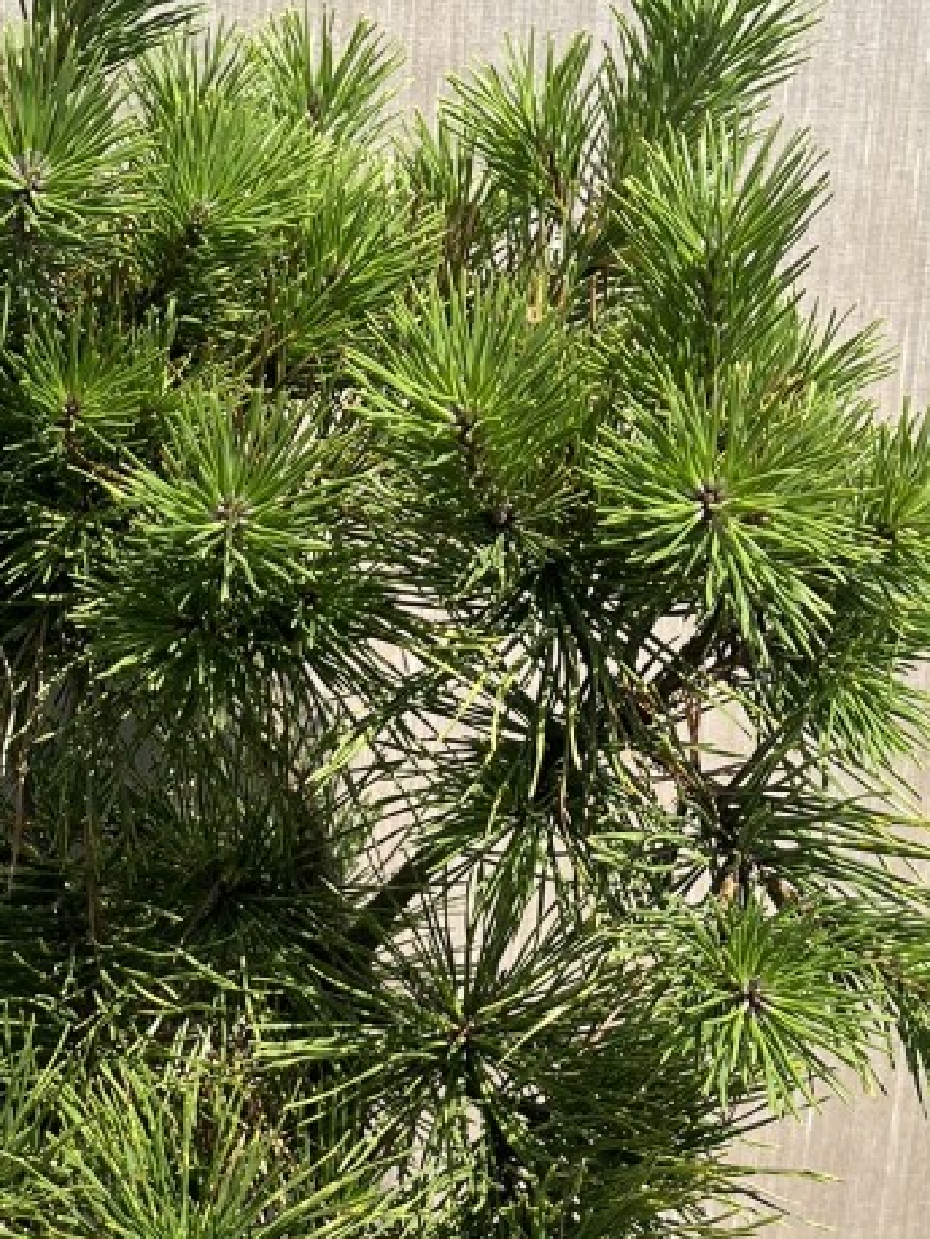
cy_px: 784
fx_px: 2185
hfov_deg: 23.3
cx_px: 51
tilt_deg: -16.2
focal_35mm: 61
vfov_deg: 31.5
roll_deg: -2.5
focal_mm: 5.1
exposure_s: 1/2967
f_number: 1.6
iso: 50
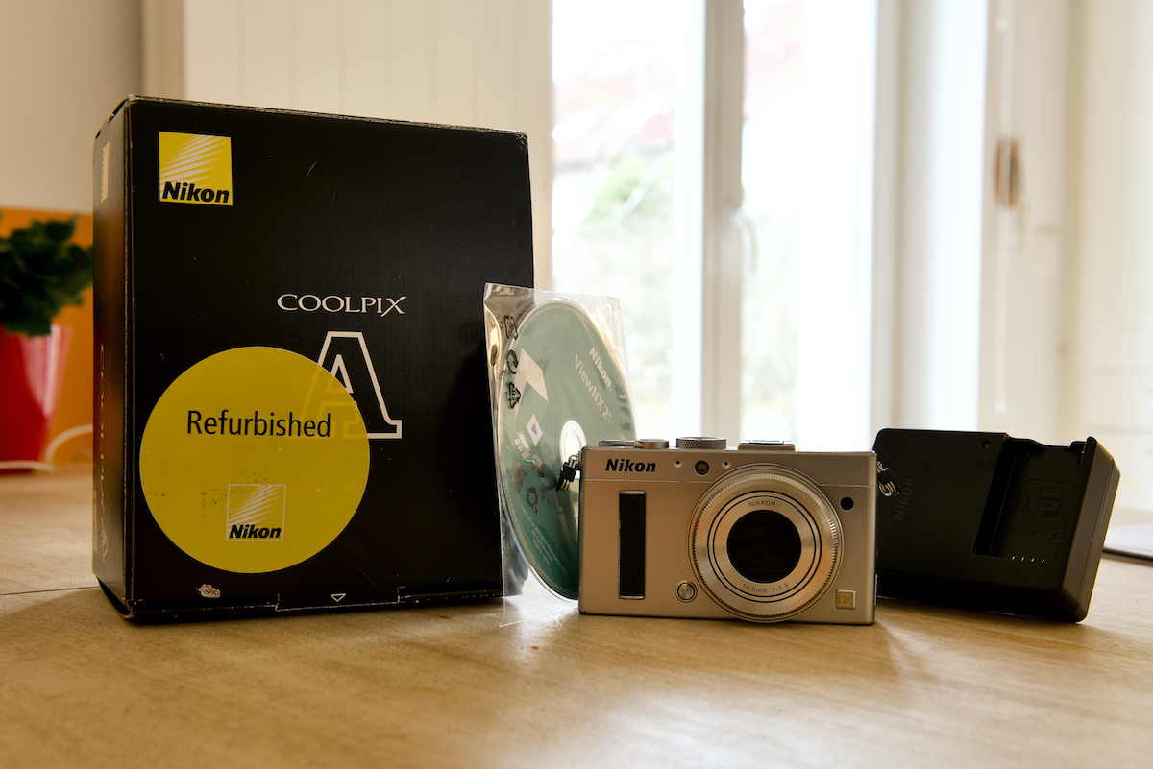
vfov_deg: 33.4
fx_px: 1282
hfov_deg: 48.4
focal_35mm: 40
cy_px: 384
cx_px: 576
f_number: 8
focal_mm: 40
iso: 100
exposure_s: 1/3
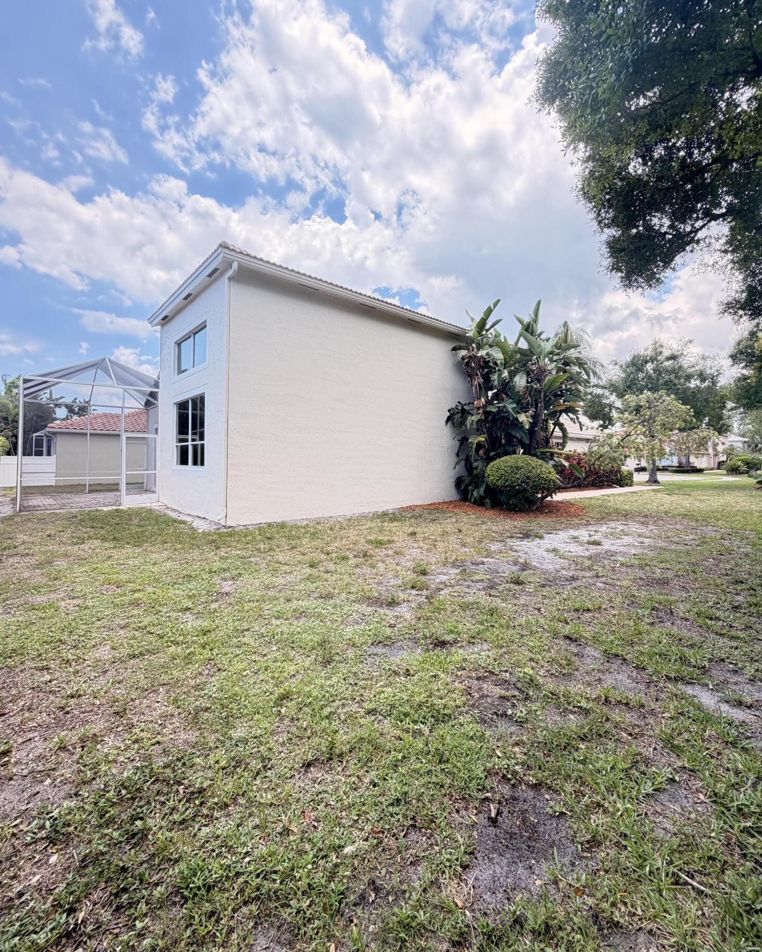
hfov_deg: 84.0
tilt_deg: +1.9
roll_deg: -0.5
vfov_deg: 96.7
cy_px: 452
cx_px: 378
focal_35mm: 15
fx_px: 423
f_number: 2.2
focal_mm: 2.22
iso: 50
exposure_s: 1/214
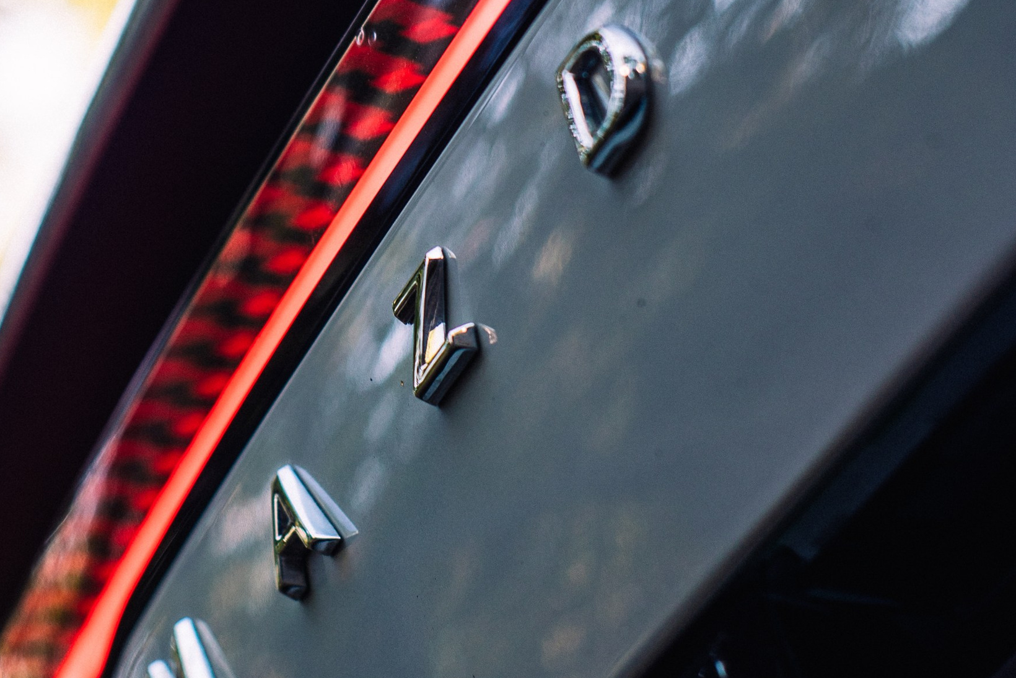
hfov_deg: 17.4
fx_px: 3302
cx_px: 288
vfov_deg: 11.6
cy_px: -11
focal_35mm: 117
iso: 100
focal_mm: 50
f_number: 4
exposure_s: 1/50
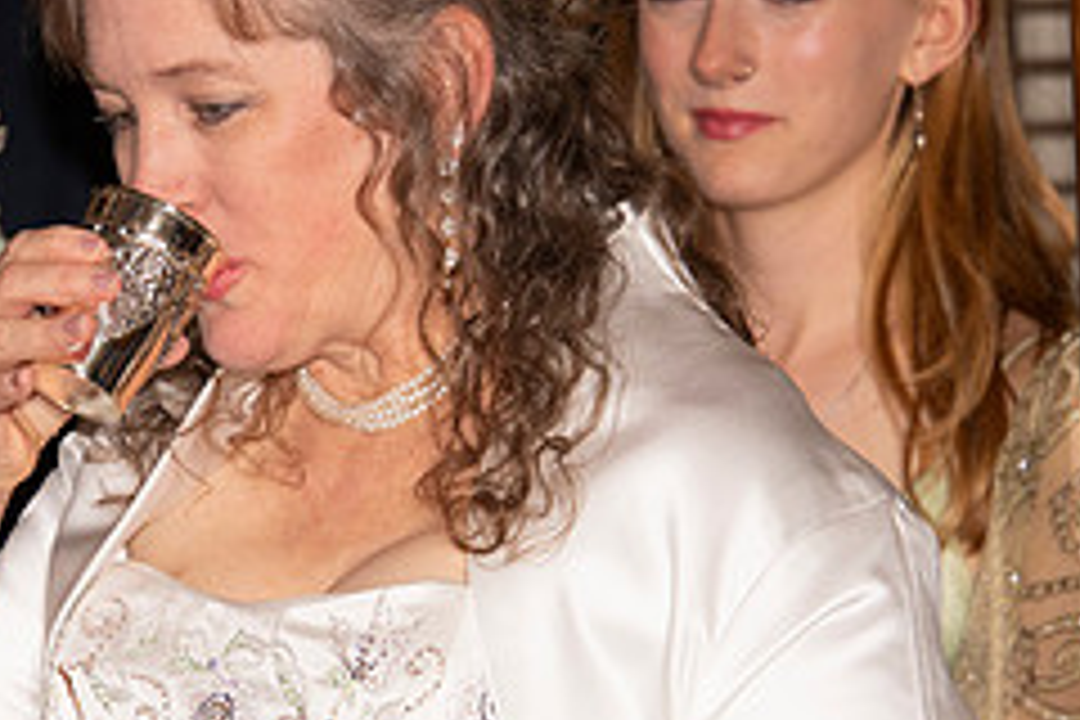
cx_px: 238
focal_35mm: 411
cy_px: 506
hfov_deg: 5.0
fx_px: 12329
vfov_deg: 3.3
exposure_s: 1/160
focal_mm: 170
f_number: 9
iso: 1000
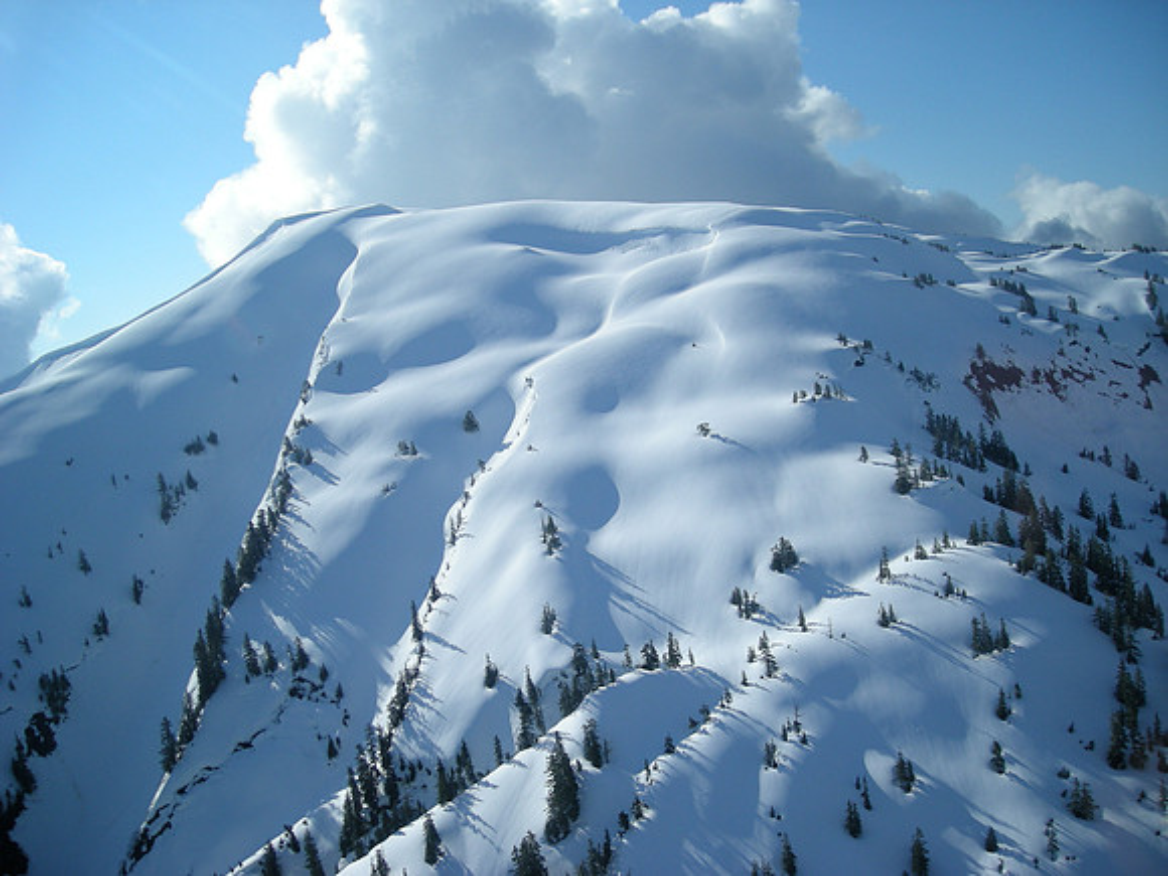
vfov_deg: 40.7
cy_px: 438
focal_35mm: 35
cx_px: 584
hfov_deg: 52.6
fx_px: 1181
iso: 50
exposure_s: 1/430
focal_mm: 5.7
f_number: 5.7
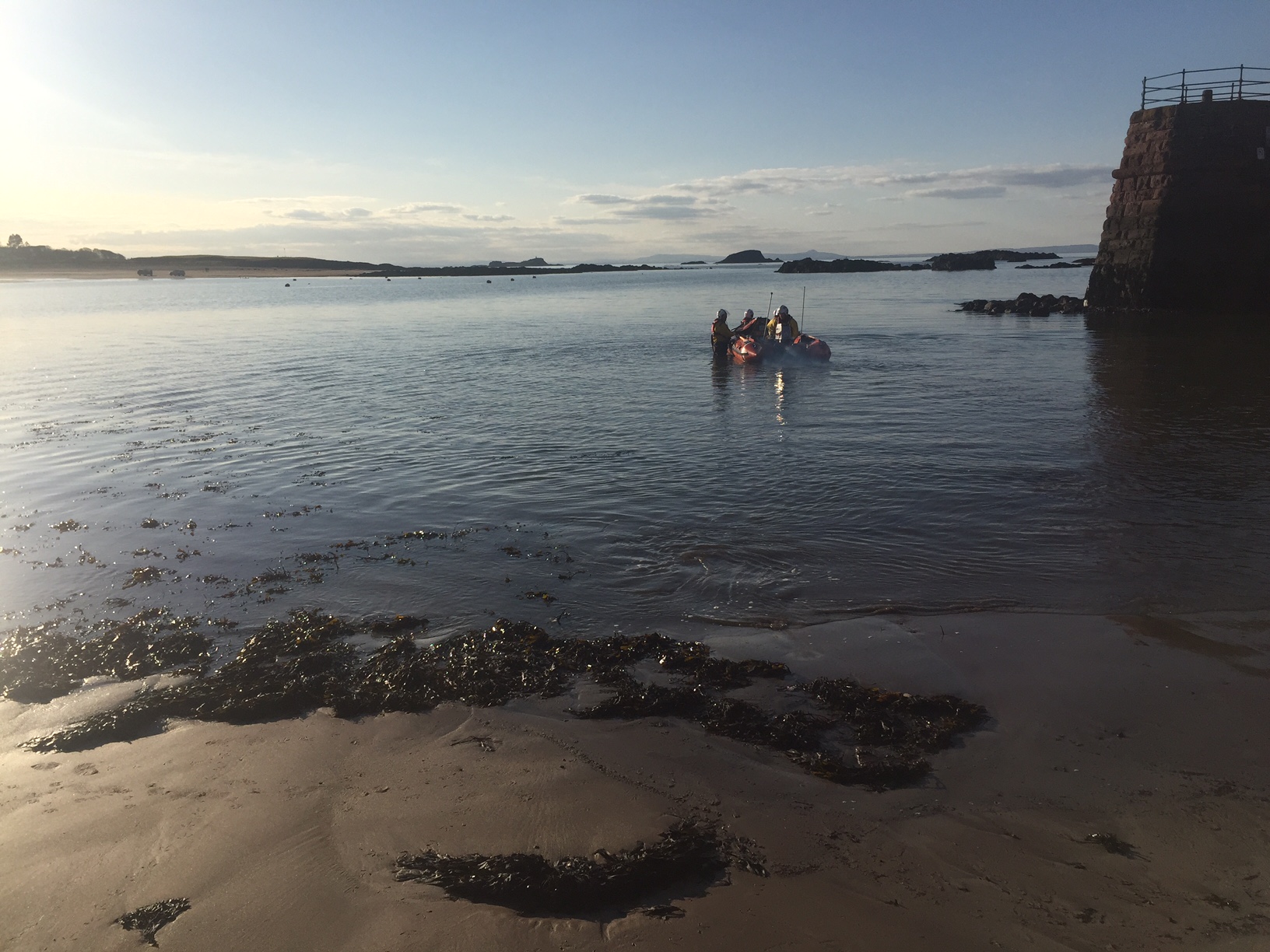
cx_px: 635
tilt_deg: -9.6
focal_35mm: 29
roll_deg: +0.1
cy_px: 476
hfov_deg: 61.7
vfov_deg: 48.2
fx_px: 1064
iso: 32
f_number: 2.2
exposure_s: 1/4405
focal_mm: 4.15
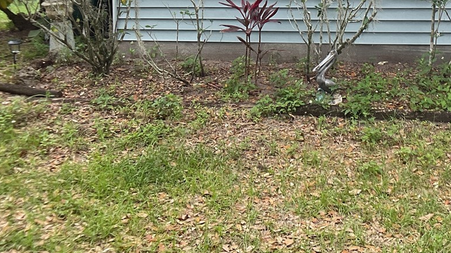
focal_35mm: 65
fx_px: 777
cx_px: 318
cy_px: -64
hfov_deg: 32.0
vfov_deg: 17.5
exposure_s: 1/362
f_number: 1.8
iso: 16
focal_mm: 3
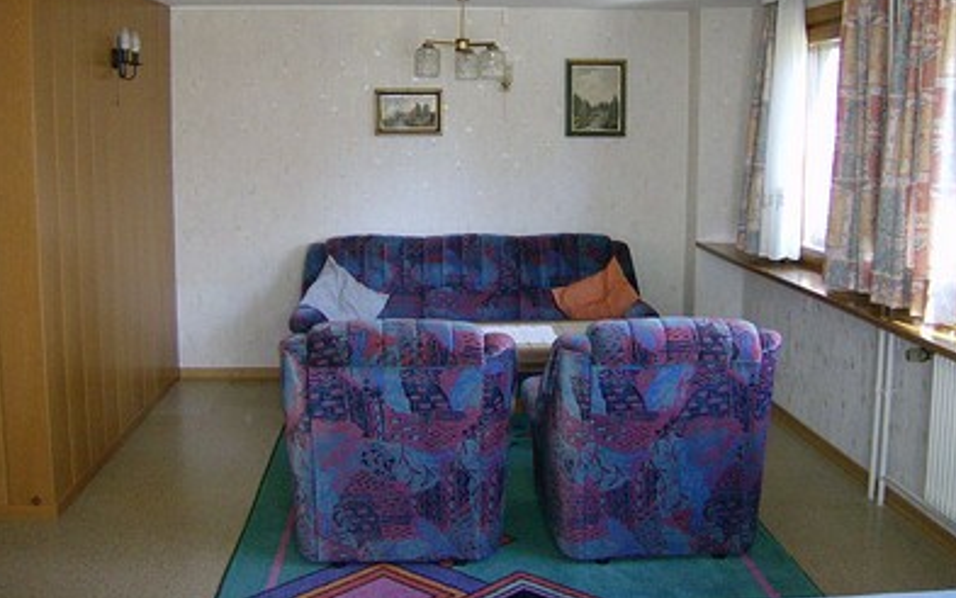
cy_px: 253
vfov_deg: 32.7
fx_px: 1017
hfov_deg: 50.4
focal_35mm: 39
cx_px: 474
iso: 200
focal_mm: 6
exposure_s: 1/60
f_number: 2.8
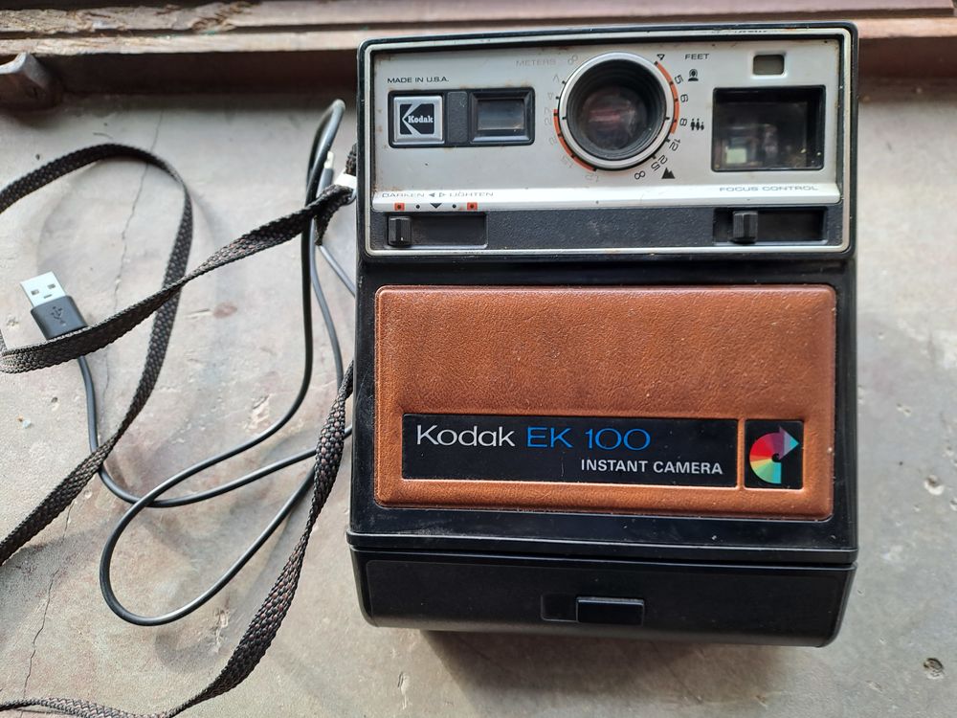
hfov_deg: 69.4
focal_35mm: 25
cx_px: 478
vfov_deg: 54.9
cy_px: 359
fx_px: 691
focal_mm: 4.65
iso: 40
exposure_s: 1/50
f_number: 1.8
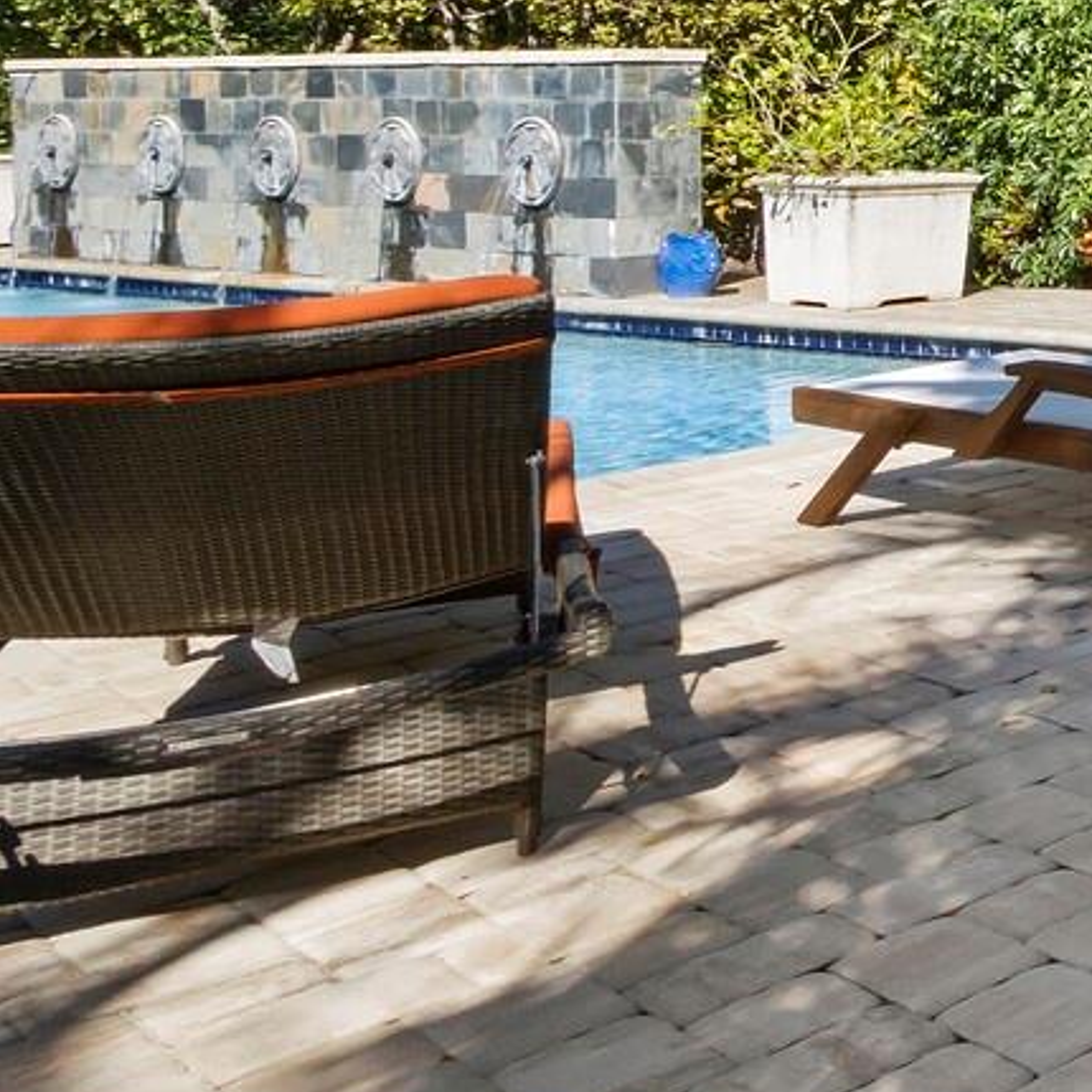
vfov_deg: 34.5
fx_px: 1642
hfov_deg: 22.4
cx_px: 1945
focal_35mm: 46
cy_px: 84
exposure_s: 1/125
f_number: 11
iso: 400
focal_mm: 7
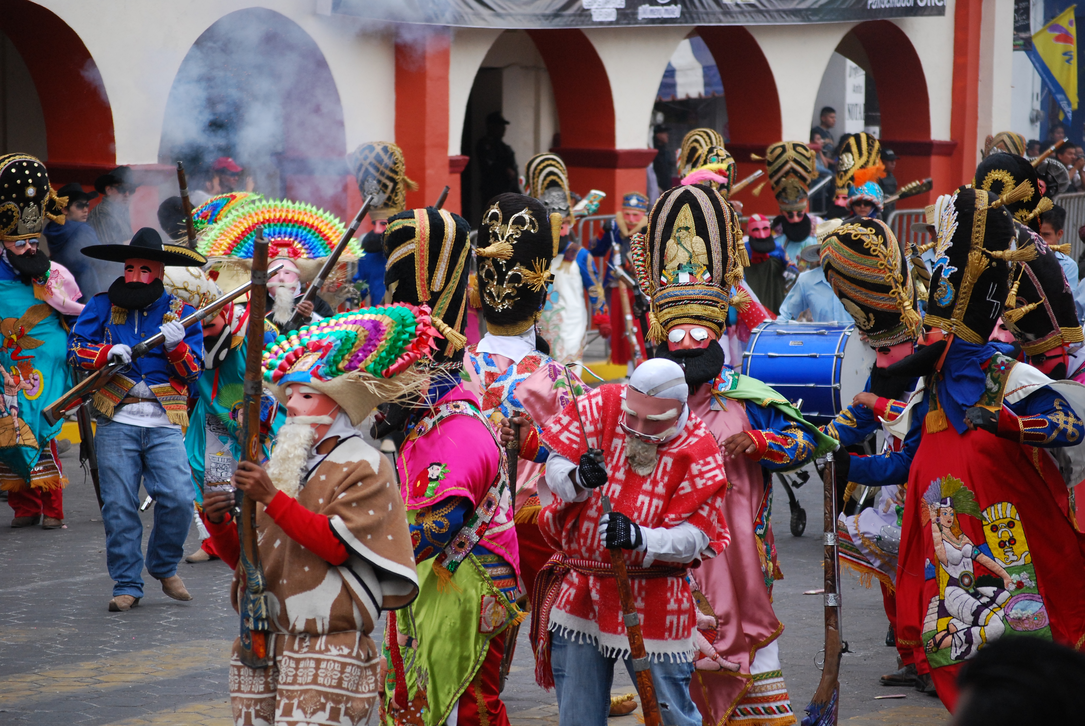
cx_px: 542
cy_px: 363
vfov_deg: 9.0
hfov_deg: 13.4
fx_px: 4617
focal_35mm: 153
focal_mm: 102
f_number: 4.8
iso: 450
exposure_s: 1/500
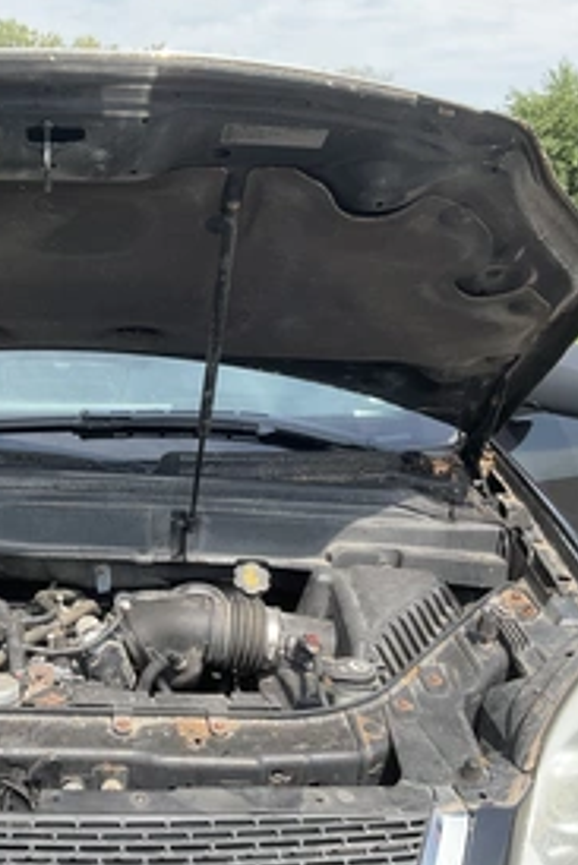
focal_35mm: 44
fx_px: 1058
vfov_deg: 44.5
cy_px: 432
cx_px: 79
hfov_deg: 29.5
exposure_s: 1/551
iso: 25
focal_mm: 3
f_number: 1.8
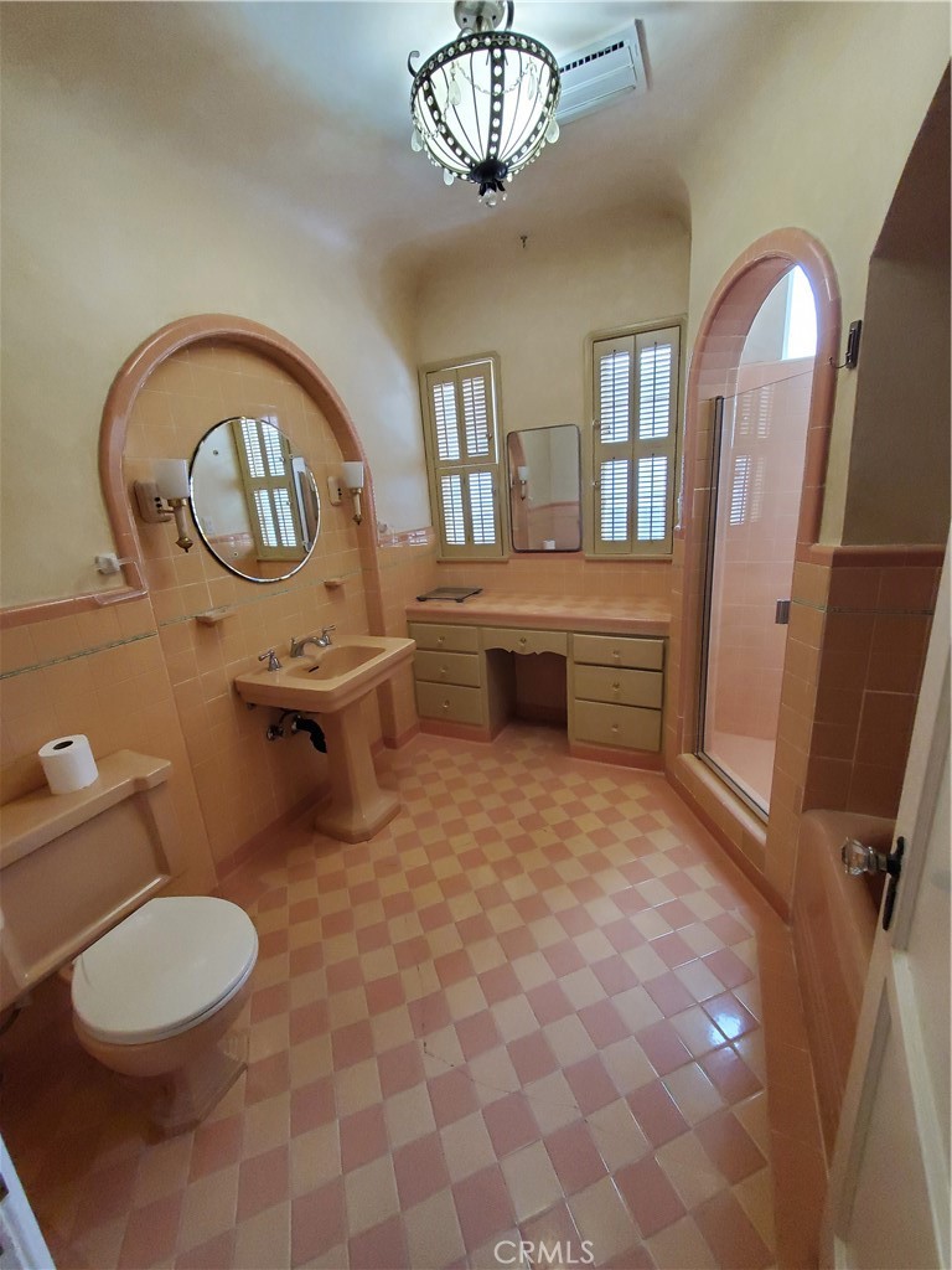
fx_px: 477
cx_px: 476
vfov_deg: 106.2
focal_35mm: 13
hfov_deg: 89.9
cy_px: 635
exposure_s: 1/40
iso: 500
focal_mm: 1.8
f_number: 2.2
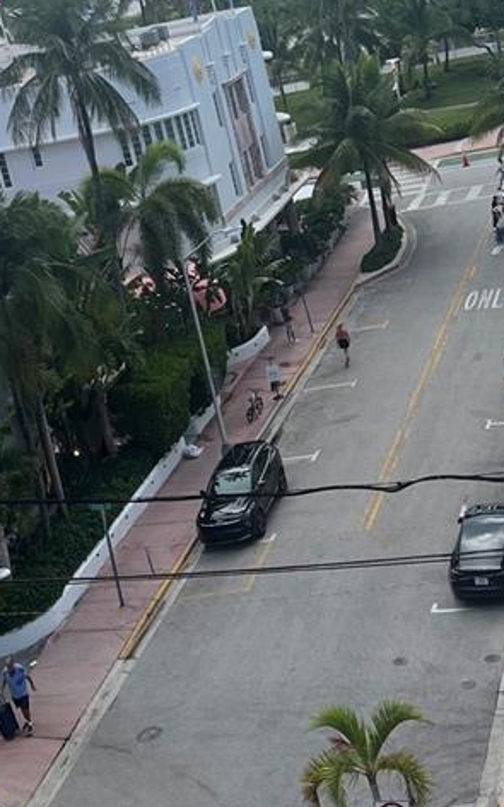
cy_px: 212
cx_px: 258
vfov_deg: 29.0
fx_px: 1538
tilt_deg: -10.7
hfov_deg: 18.6
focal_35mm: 70
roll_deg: +13.5
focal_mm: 5.7
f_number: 1.5
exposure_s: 1/3831
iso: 50
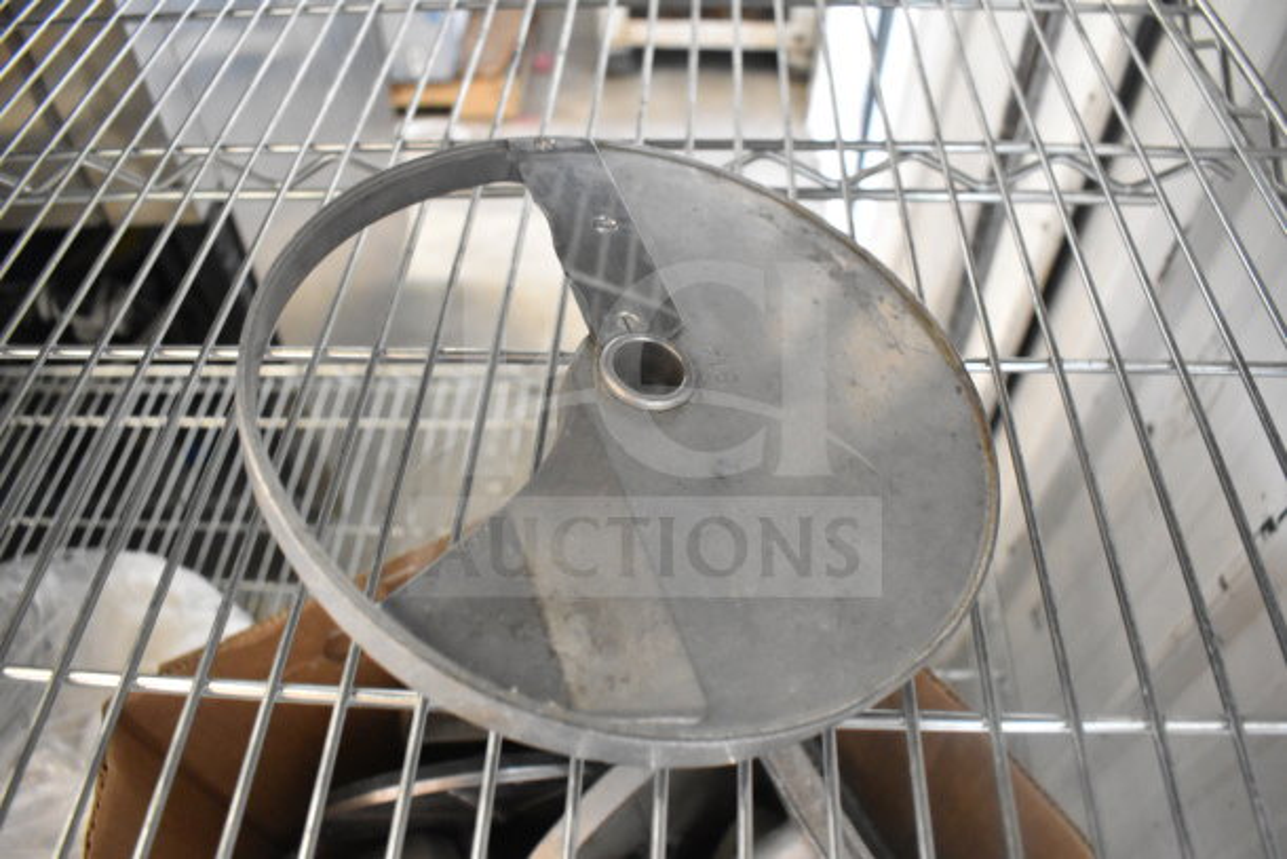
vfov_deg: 48.0
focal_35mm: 27
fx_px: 965
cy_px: 430
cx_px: 644
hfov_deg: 67.4
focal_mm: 18
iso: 4000
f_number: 3.5
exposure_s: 1/30
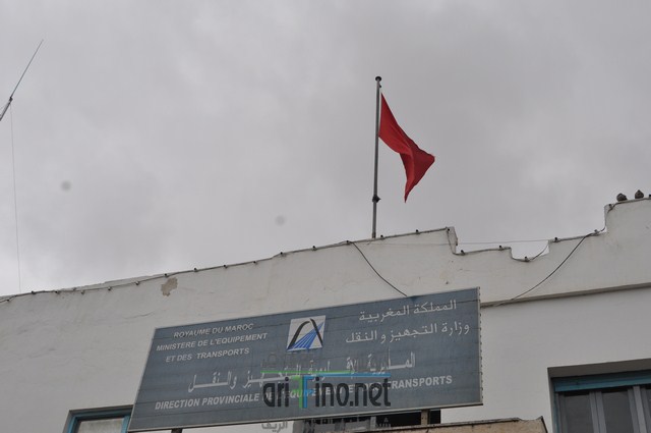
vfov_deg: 29.8
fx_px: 813
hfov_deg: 43.7
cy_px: 216
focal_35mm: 45
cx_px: 326
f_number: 9
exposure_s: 1/320
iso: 200
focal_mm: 30
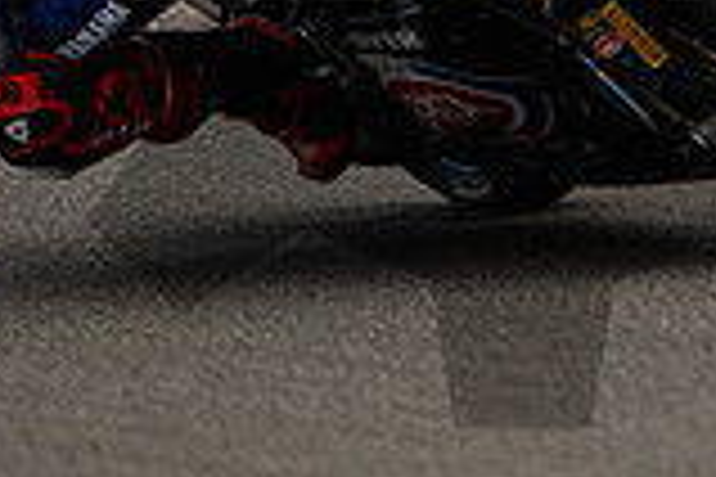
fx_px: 21717
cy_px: -119
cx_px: 522
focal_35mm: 1092
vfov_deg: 1.3
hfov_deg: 1.9
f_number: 2
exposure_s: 1/5000
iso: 320
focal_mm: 200
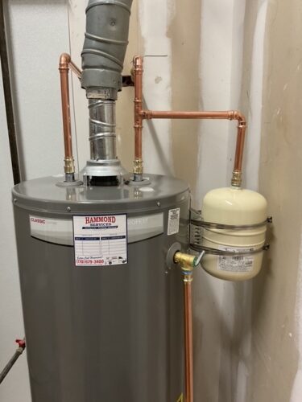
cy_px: 201
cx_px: 151
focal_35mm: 29
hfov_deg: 48.2
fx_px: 337
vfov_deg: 61.7
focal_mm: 3
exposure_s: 1/60
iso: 160
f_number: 1.8
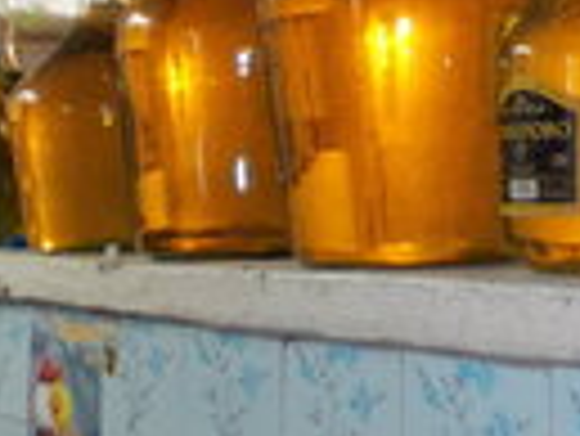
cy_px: 70
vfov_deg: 19.2
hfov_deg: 24.9
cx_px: 526
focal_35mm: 76
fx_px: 1275
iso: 200
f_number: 2.7
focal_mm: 4
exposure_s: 1/25
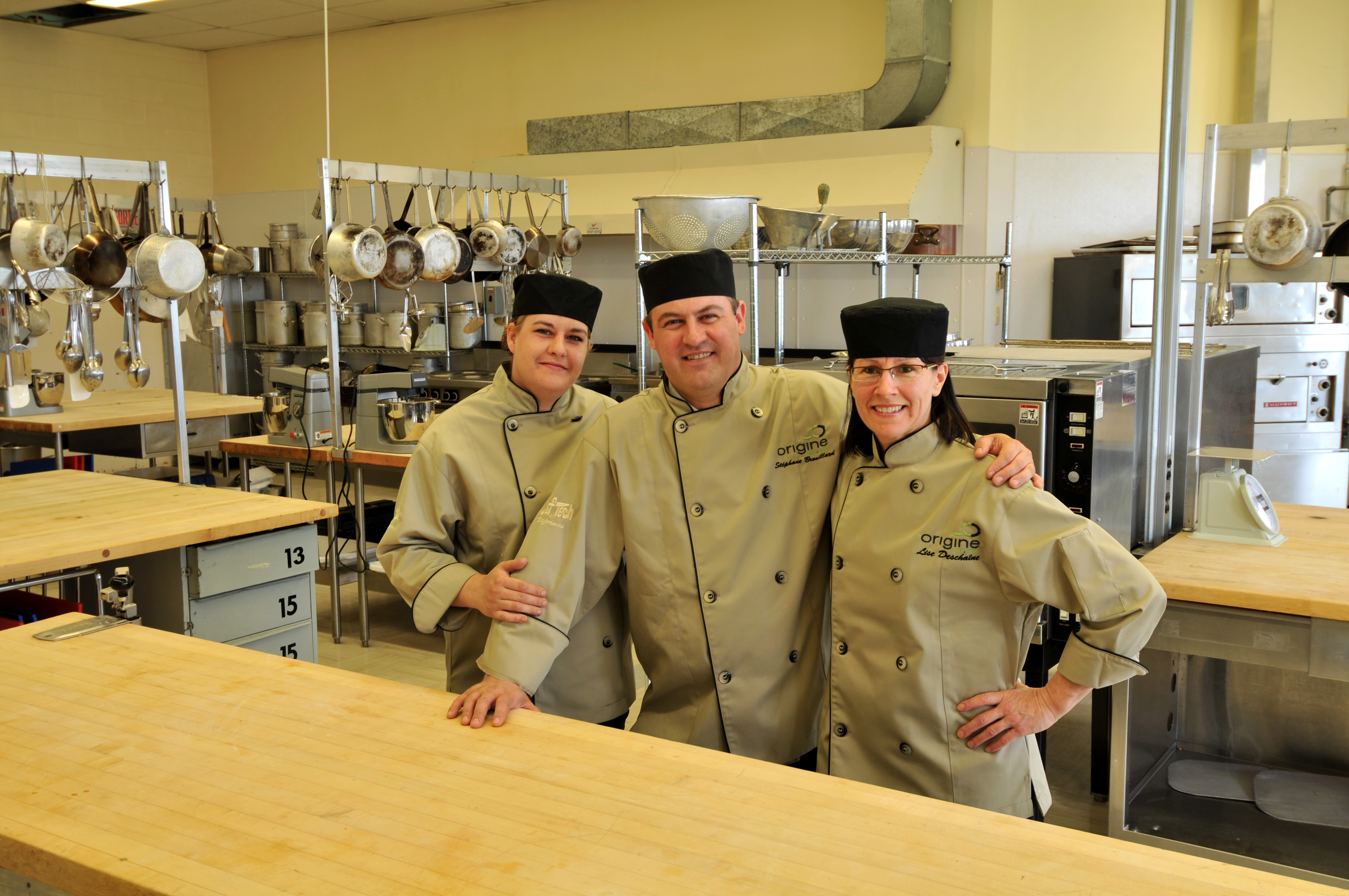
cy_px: 448
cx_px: 674
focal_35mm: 36
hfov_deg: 53.2
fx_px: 1347
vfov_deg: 36.8
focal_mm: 24
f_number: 5.6
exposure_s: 1/13
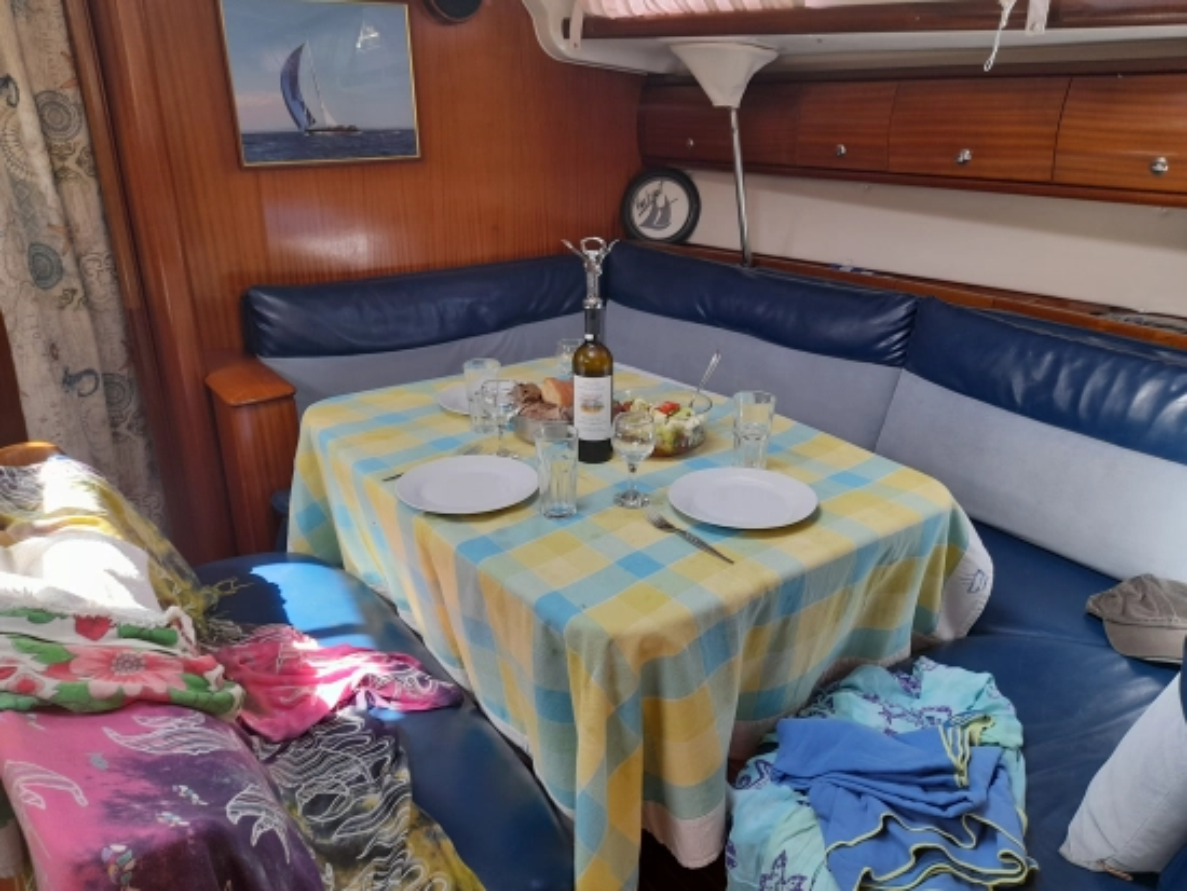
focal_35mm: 25
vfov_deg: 54.9
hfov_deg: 69.4
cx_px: 594
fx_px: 858
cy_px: 446
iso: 64
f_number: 2
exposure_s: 1/60
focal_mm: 4.6
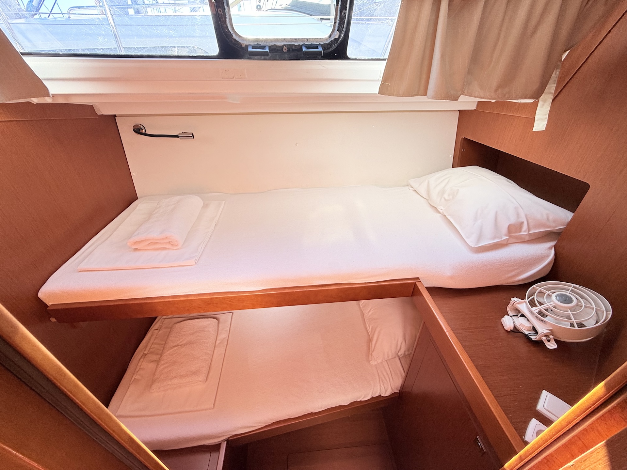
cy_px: 235
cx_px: 314
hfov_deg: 102.1
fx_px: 254
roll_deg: +1.1
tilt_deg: -33.0
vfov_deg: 85.7
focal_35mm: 14
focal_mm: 2.22
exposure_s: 1/99
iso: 50
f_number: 2.2
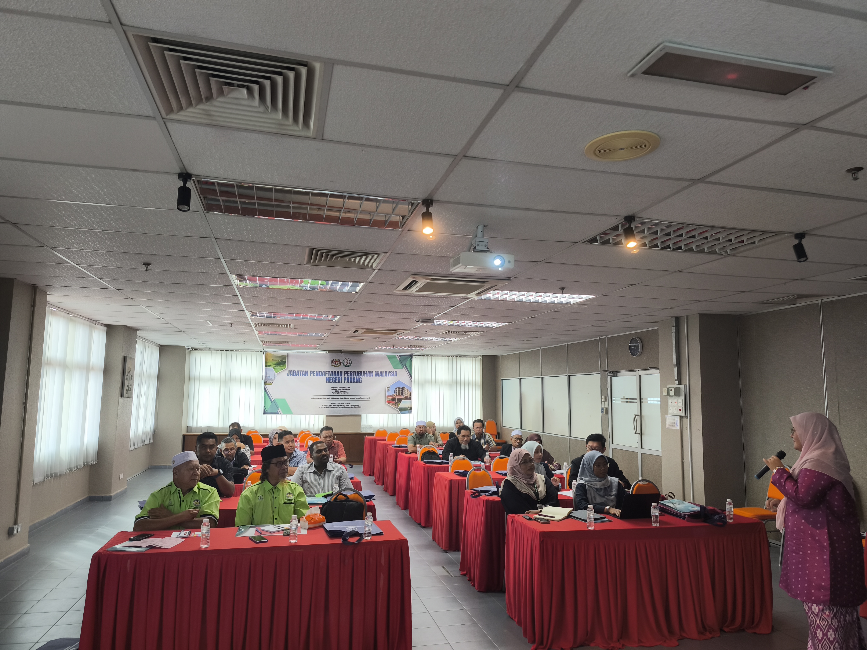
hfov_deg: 73.9
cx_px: 434
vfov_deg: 58.9
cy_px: 325
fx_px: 576
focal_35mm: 23
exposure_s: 1/100
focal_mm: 6.57
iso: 125
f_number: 1.6
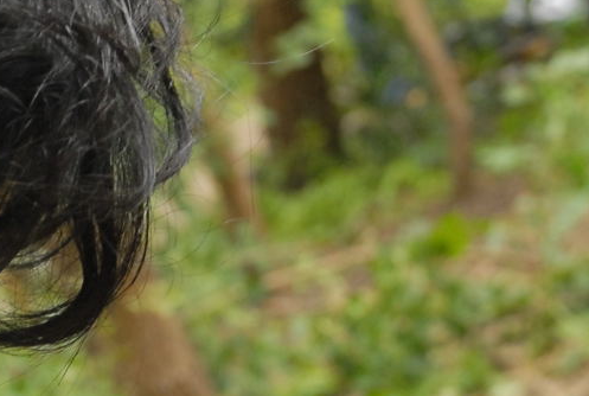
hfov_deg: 10.3
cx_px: -320
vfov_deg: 7.1
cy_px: 319
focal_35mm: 193
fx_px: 3165
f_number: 7.1
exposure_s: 1/125
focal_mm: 40
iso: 640
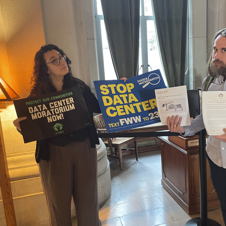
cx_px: 132
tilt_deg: -7.9
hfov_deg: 52.3
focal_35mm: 31
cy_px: 112
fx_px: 229
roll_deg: +4.0
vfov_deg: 52.5
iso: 500
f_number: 1.6
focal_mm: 4.2
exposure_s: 1/30
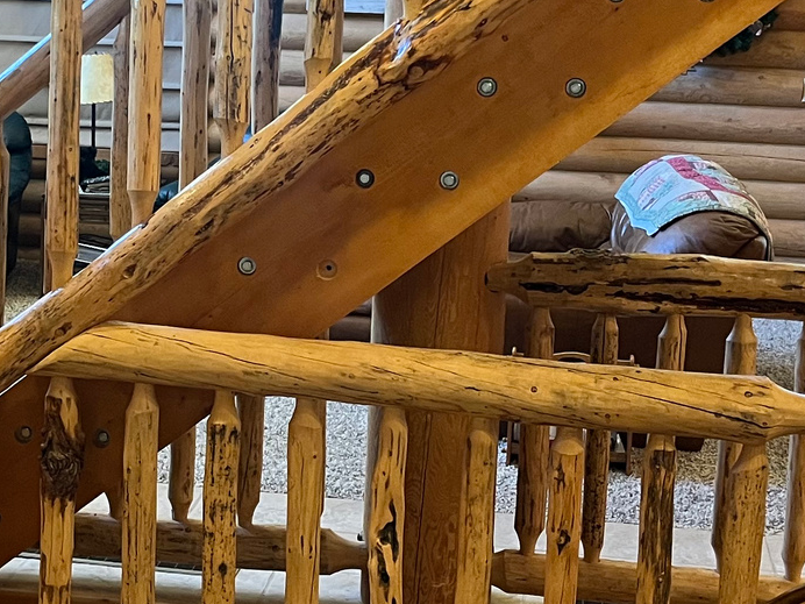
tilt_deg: -8.9
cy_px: 209
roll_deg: -1.3
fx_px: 1791
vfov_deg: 19.1
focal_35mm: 77
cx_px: 254
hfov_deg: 25.2
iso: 320
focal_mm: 5.1
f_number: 1.6
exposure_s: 1/60
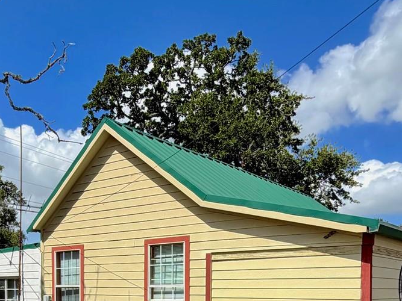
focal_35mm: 43
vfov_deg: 31.0
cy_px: 306
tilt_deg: -1.4
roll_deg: -0.1
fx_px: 499
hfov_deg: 43.6
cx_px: 162
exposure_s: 1/1050
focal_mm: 2.22
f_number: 2.2
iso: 20
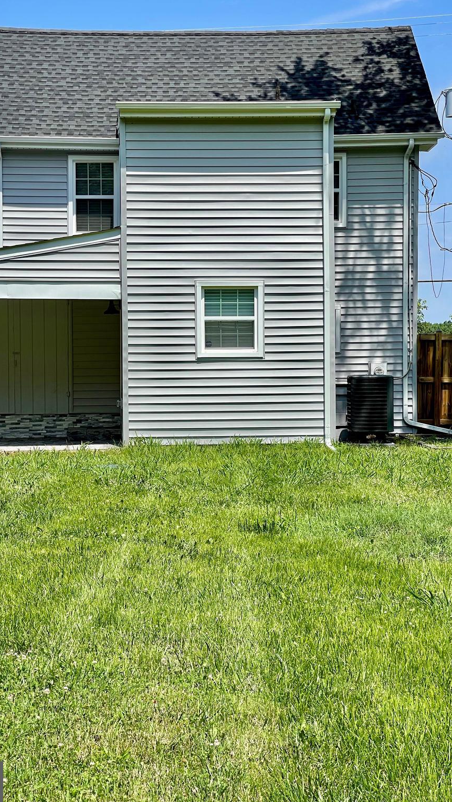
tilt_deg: -1.3
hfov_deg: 17.2
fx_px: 1491
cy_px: 402
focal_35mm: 70
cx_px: 174
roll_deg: +0.7
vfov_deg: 30.1
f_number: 2.2
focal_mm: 7.5
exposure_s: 1/1143
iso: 20
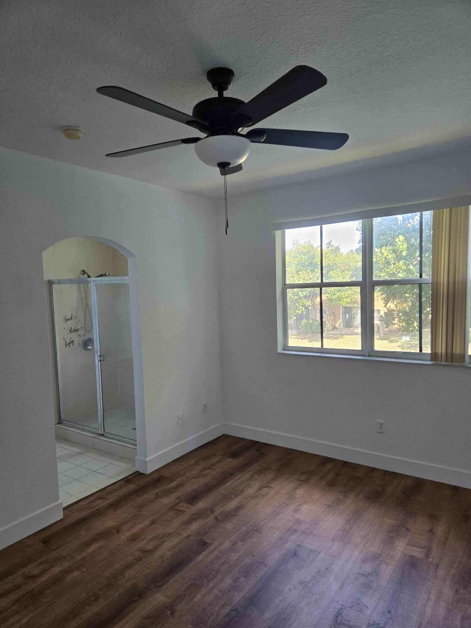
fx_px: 417
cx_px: 236
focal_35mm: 23
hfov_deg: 58.9
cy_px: 314
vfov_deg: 73.9
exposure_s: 1/120
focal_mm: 5.4
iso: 160
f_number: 1.8
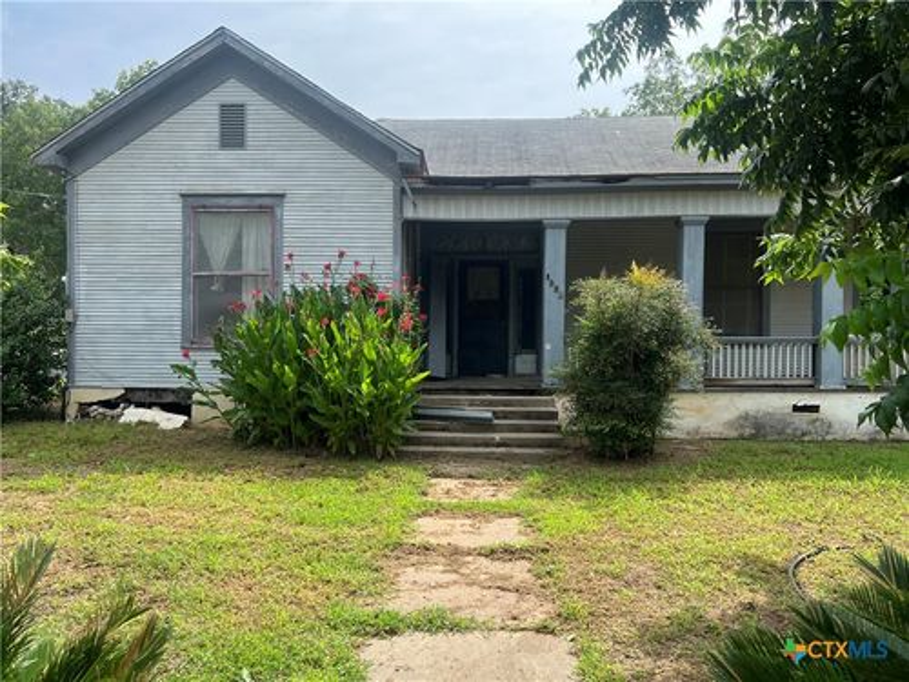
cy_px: 341
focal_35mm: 26
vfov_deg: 53.1
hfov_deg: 67.3
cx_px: 454
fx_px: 683
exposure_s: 1/1311
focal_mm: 5.7
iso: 50
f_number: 1.5
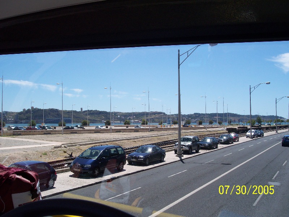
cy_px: 108
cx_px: 144
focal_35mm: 38
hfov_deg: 49.0
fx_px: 317
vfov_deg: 37.7
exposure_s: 1/1000
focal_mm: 8
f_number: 4.8
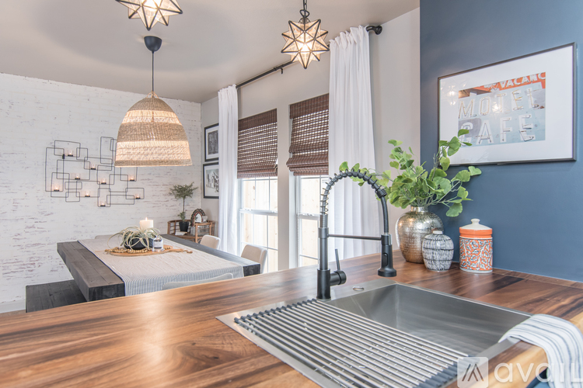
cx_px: 292
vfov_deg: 59.5
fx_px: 340
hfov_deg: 81.2
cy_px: 194
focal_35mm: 21
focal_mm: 14
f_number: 4
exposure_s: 1/30
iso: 320
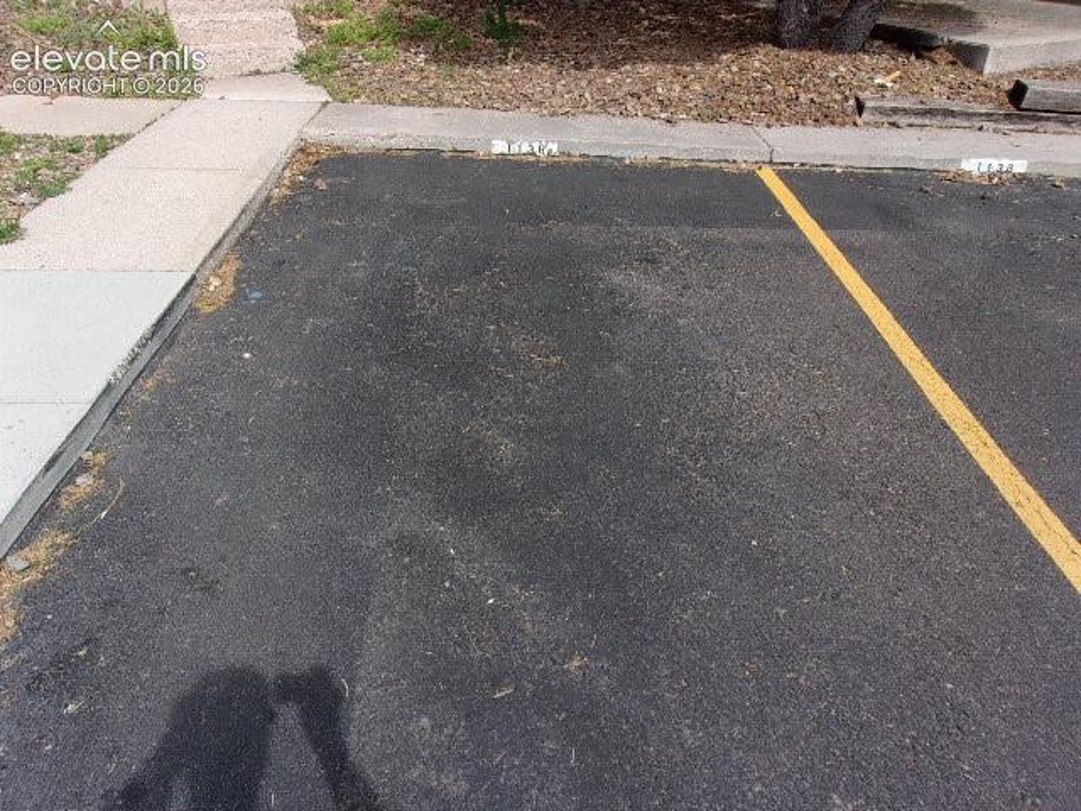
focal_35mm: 27
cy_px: 406
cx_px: 540
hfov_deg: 65.3
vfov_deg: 51.4
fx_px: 843
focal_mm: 4.9
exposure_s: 1/70
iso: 80
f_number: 10.4
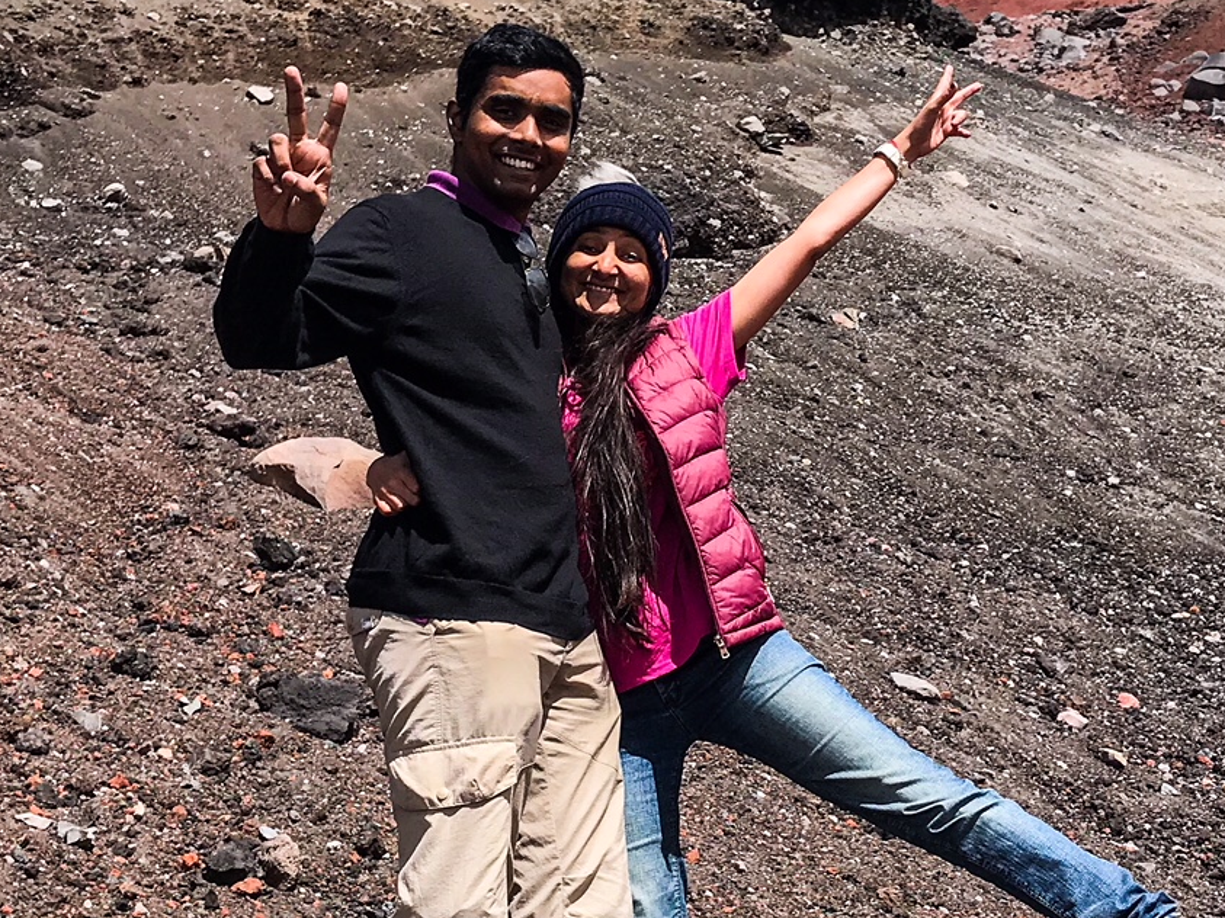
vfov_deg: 21.9
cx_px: 735
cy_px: 394
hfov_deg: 28.9
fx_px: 2371
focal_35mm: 67
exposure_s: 1/2994
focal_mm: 3.99
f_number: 1.8
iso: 20
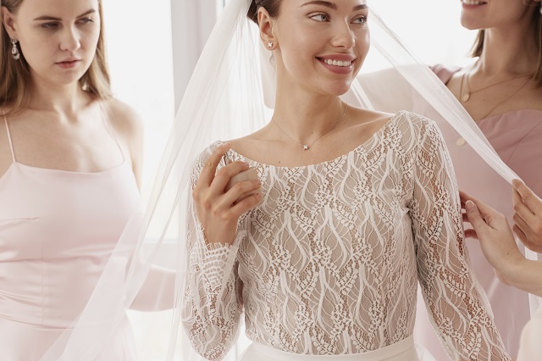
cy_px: 147
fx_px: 1204
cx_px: 312
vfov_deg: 17.0
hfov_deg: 25.3
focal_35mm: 80
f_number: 2.8
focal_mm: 64
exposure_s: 1/160
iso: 160
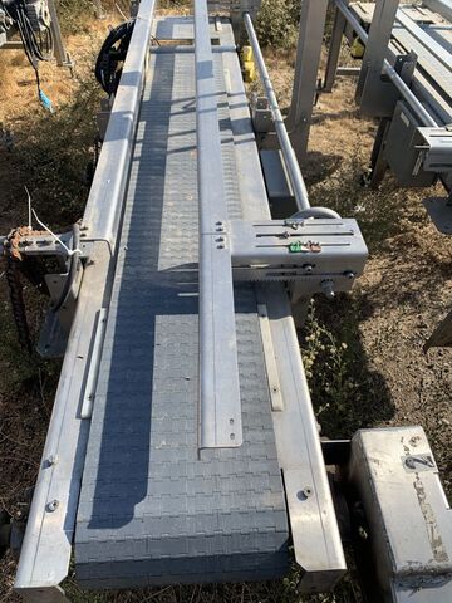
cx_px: 226
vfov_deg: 67.3
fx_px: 453
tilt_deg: -44.9
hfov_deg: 53.1
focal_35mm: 26
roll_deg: -1.3
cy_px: 302
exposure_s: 1/1536
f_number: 1.8
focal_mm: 4.25
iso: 25
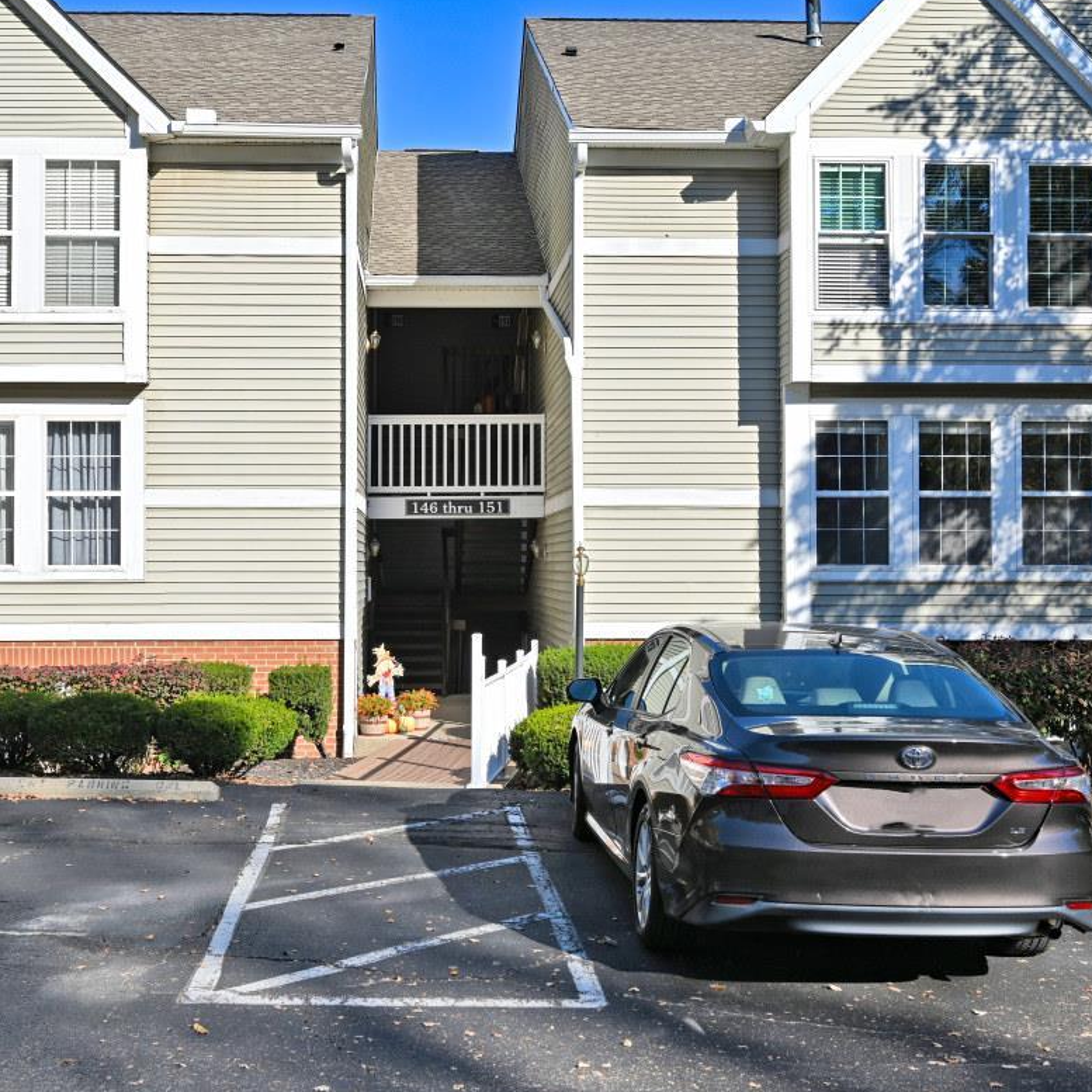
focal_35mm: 41
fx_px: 1463
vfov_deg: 40.9
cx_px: 446
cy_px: 502
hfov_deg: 40.8
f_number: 7.1
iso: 100
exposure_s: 1/400
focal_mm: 25
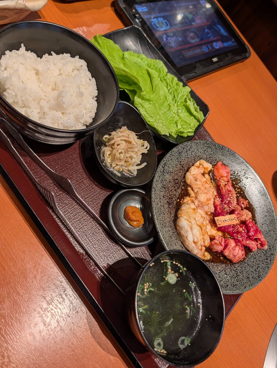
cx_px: 138
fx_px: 255
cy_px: 184
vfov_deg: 71.5
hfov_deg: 56.9
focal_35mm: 24
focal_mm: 6.9
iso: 21
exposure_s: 1/417
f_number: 1.68
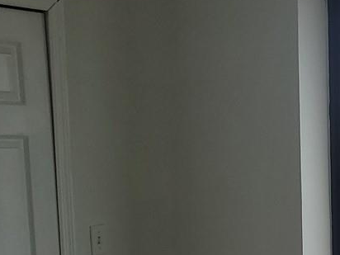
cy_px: 285
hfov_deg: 17.8
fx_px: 992
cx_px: 479
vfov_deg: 14.3
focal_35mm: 101
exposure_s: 1/295
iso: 40
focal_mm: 5.4
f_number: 1.8
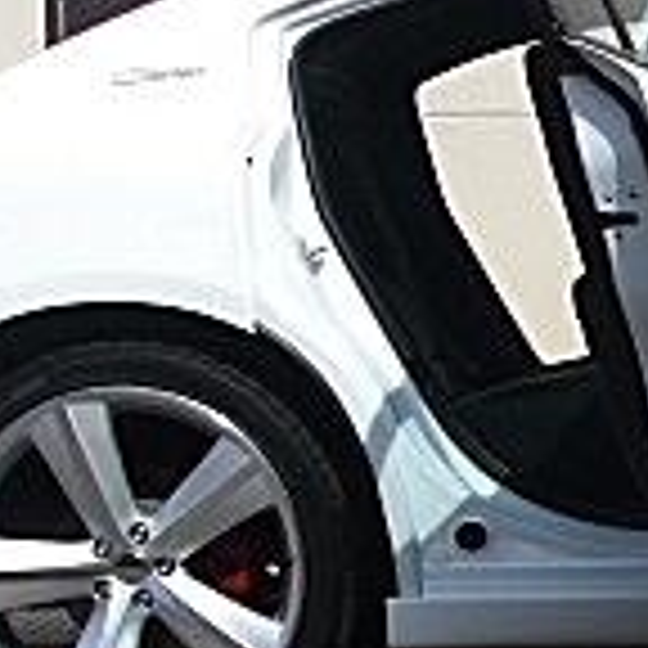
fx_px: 2986
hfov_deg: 11.9
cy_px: 500
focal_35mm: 141
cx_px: 954
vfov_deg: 12.3
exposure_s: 1/200
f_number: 7.9
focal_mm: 6.3
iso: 50
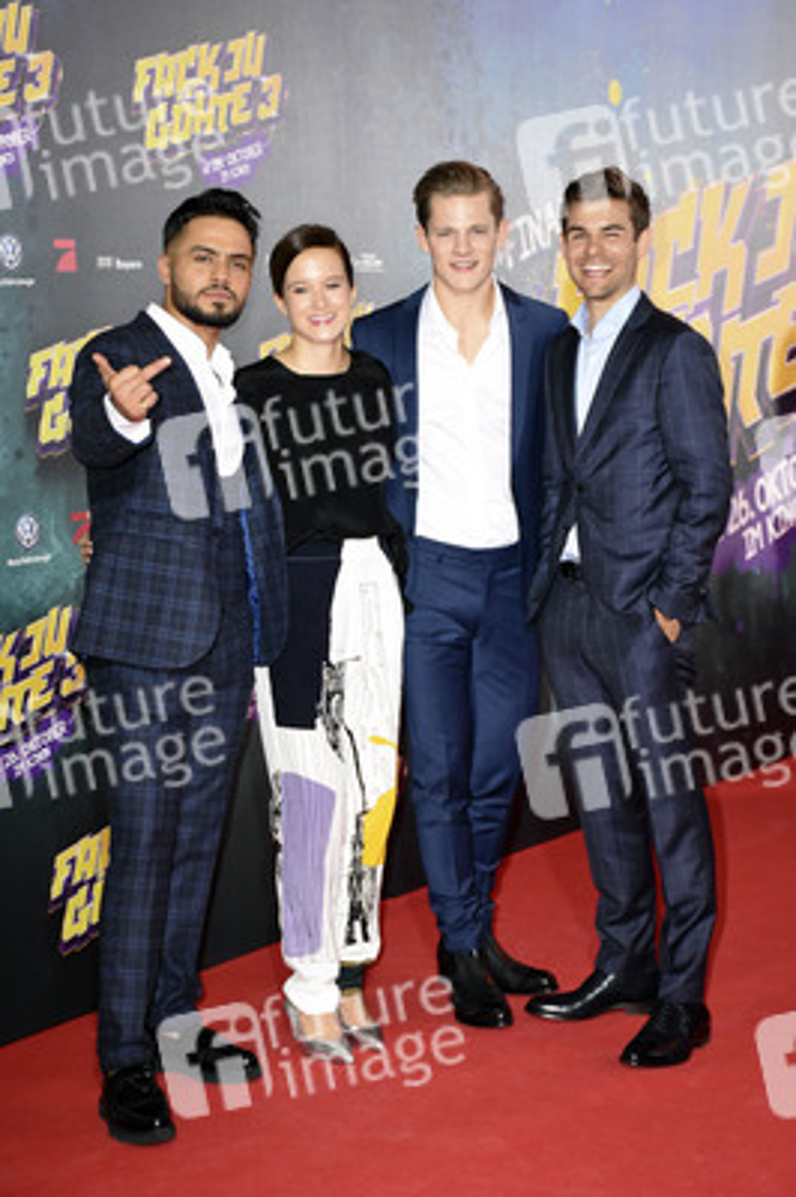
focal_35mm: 75
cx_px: 398
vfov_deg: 27.0
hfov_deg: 18.2
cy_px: 598
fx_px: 2492
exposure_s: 1/160
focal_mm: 50
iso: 1600
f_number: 4.8
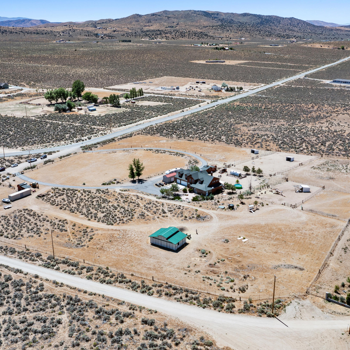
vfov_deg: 46.0
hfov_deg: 46.0
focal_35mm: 36
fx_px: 412
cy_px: 175
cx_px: 175
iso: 100
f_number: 5.6
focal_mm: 10.26
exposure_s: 1/320
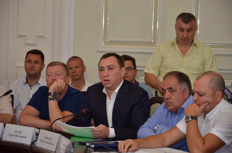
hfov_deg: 15.2
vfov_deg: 10.1
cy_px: 76
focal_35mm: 135
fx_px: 868
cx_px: 116
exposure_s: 1/250
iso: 1000
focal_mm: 90
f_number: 5.6
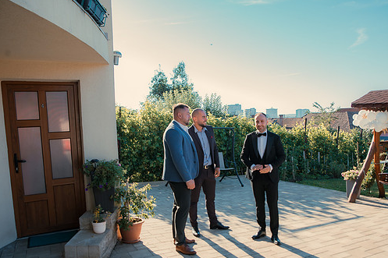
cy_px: 146
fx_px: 302
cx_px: 204
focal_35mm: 28
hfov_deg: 65.5
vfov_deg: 46.3
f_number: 3.5
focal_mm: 24
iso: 100
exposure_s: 1/250
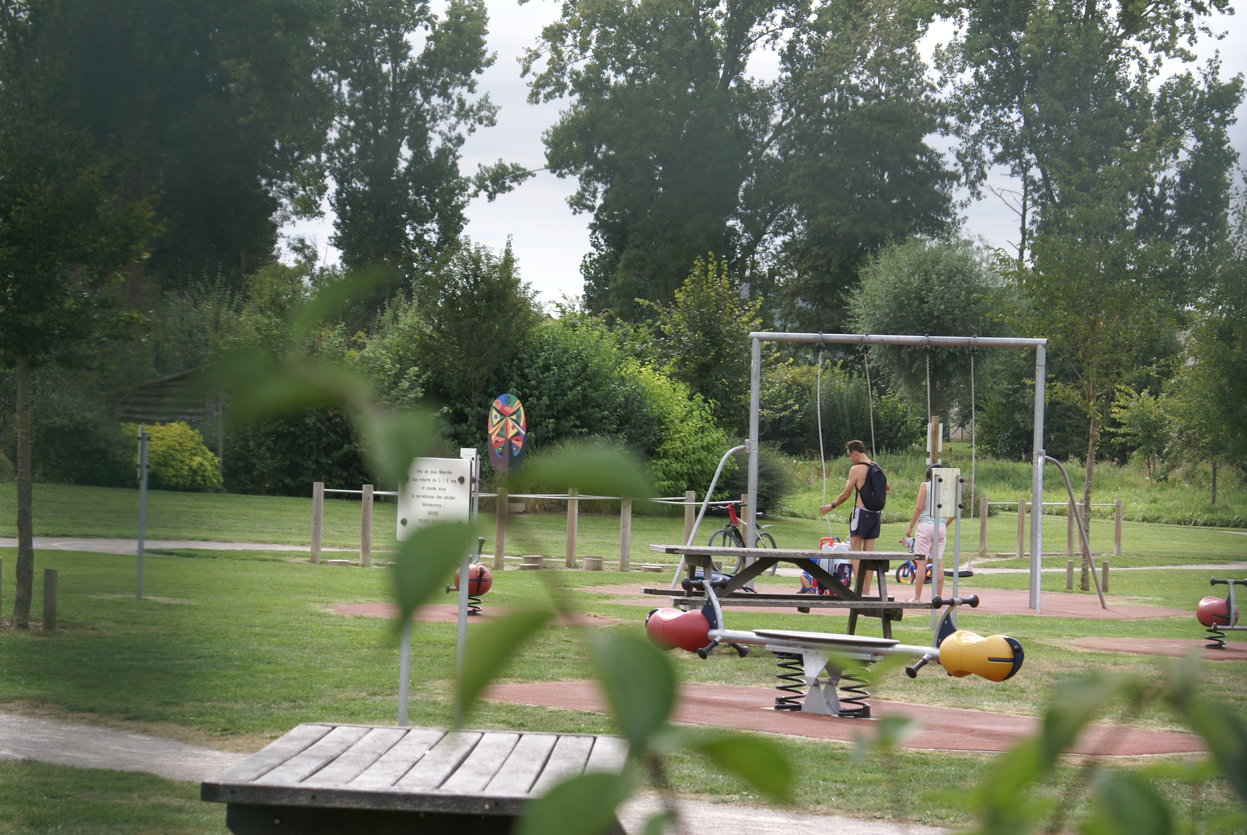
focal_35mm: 105
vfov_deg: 13.1
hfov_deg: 19.4
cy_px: 418
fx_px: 3641
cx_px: 624
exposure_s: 1/125
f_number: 8
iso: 100
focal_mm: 70
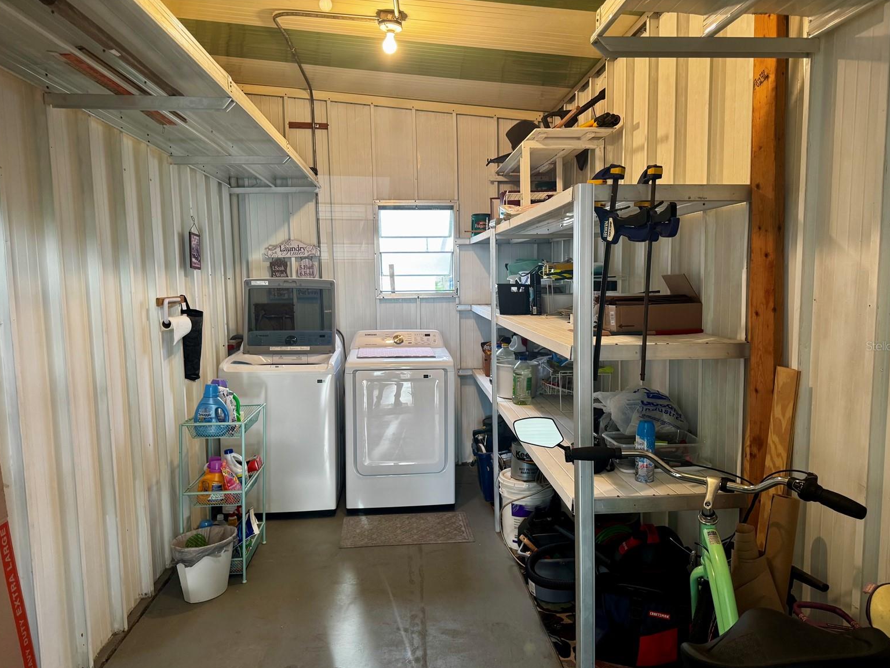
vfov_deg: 54.9
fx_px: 643
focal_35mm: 25
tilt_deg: -6.6
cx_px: 457
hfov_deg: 69.4
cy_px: 346
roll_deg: +1.0
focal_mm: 6.76
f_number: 1.78
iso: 160
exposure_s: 1/60
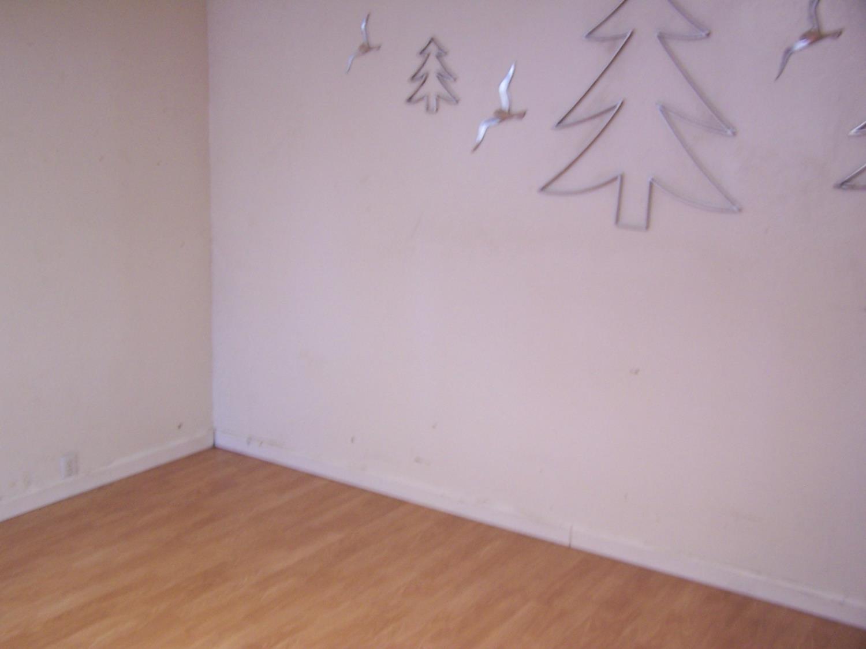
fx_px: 951
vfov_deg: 37.7
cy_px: 324
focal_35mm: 38
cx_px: 433
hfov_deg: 49.0
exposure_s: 1/10
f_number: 2.8
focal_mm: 6.3
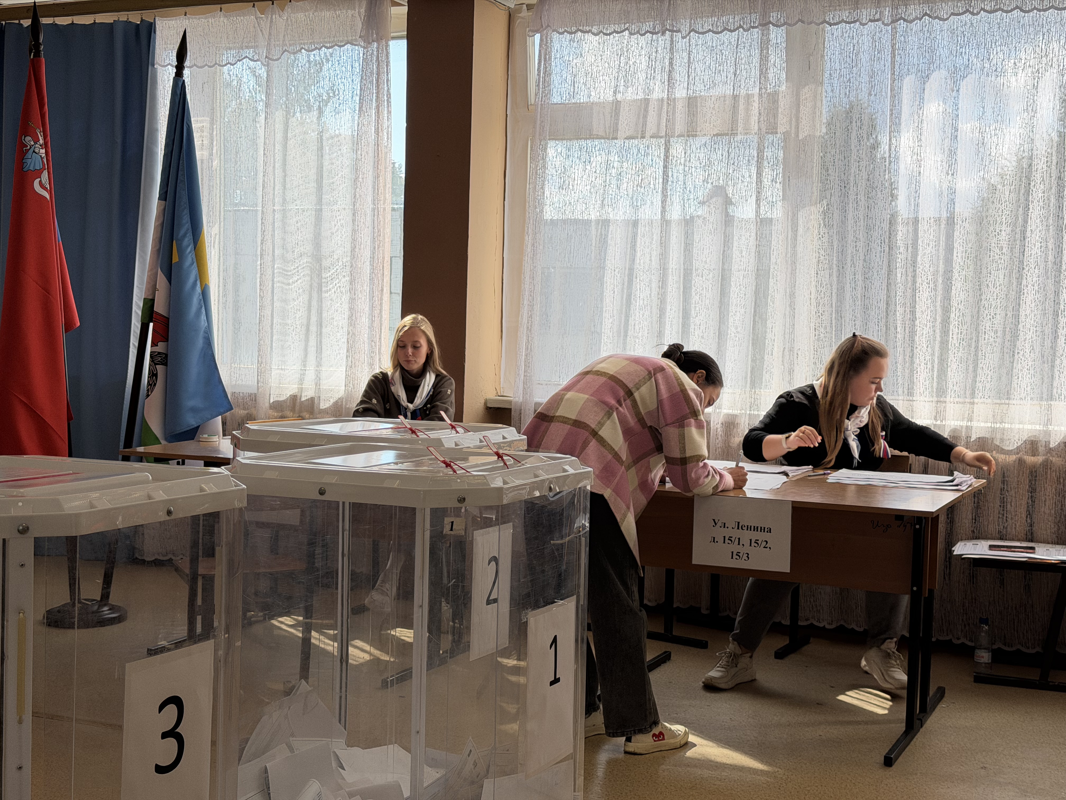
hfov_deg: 39.7
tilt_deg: -3.7
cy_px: 400
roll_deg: -1.1
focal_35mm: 48
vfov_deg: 30.3
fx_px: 1478
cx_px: 533
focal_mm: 6.76
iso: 64
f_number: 1.78
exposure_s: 1/2273
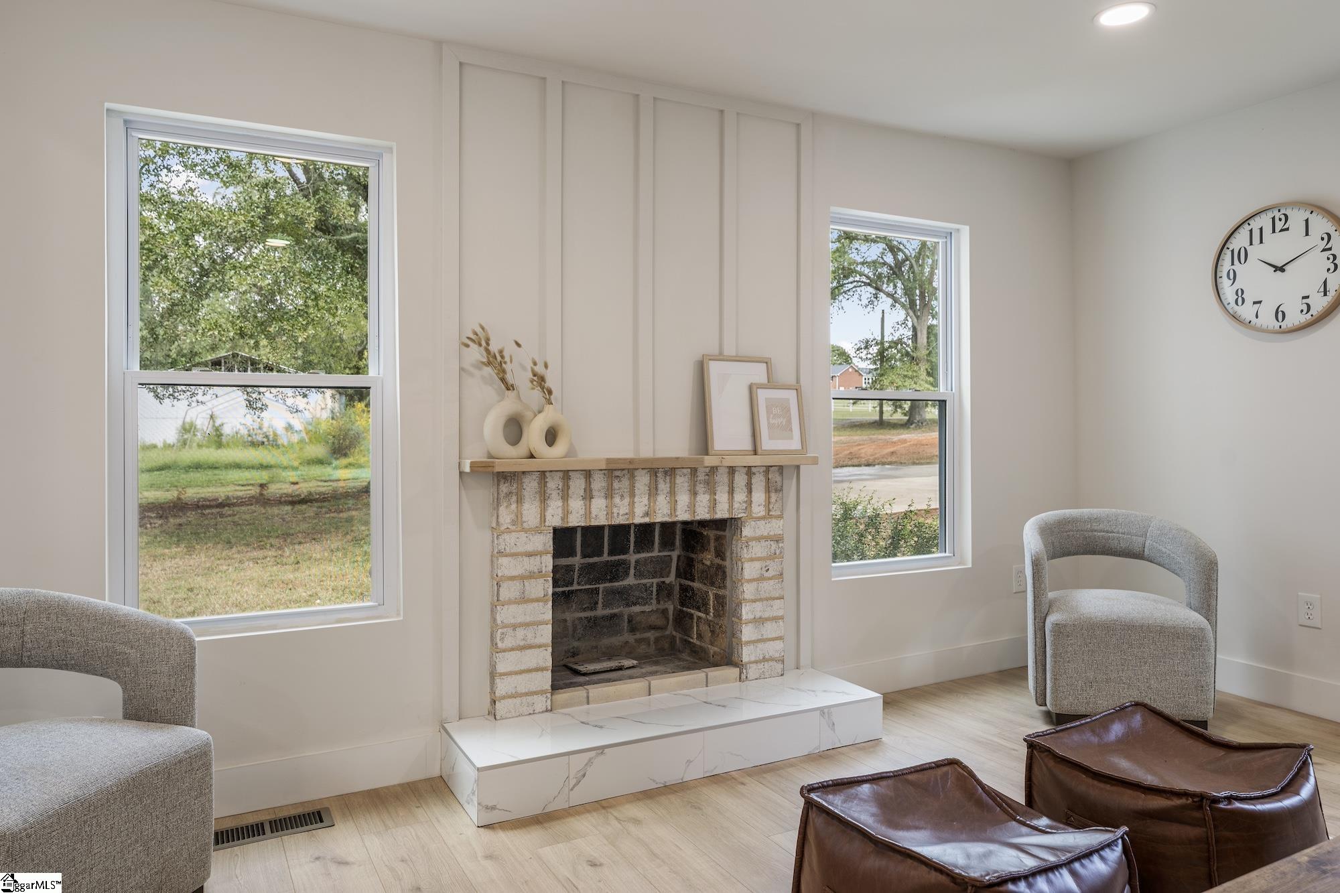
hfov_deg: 73.7
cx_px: 670
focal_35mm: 24
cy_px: 446
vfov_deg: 53.1
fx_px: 893
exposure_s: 1/6
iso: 400
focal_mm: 24
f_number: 6.3
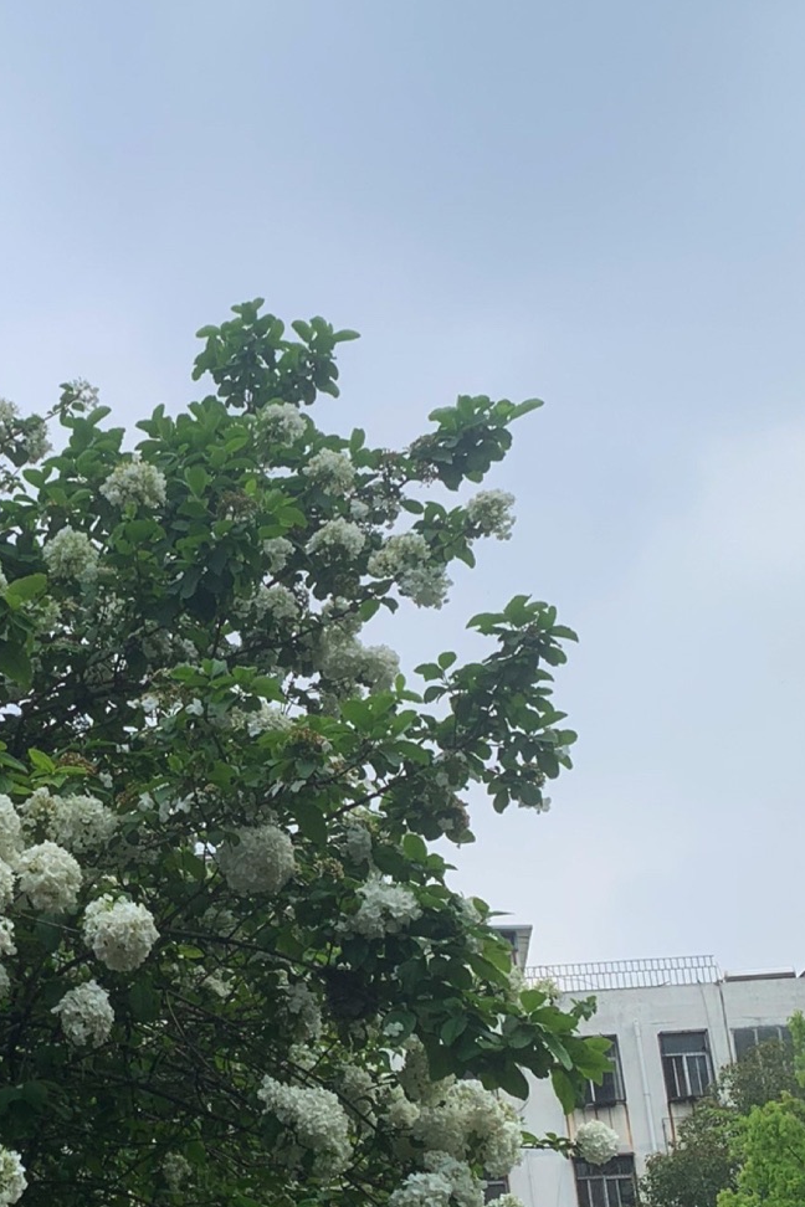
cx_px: 6
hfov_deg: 22.9
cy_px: 759
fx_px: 1912
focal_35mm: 57
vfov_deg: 34.9
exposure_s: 1/1282
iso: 25
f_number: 1.8
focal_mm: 4.25
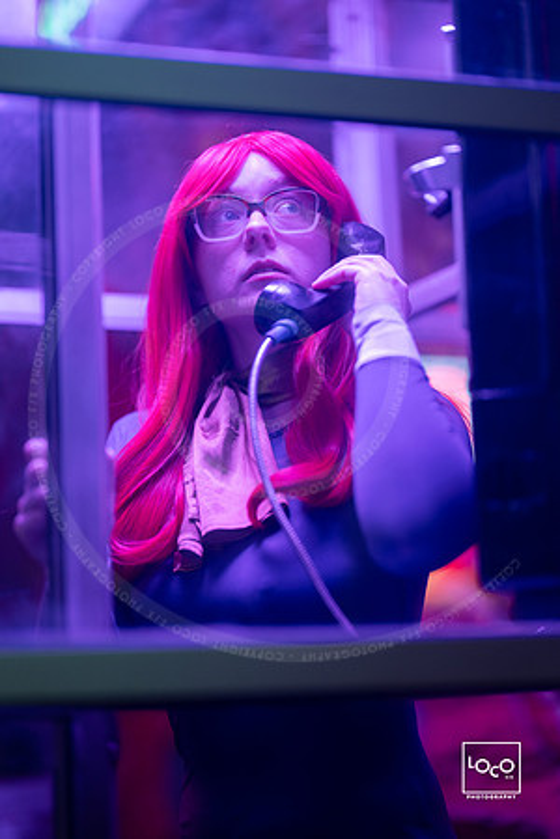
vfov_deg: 23.9
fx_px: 1983
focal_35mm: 85
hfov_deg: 16.1
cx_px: 280
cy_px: 420
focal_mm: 85
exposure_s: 1/200
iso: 500
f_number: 1.3
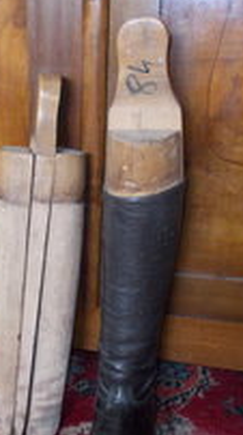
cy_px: 270
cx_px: 34
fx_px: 610
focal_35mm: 53
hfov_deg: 22.1
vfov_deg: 39.0
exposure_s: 1/25
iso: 200
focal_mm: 4
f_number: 2.7
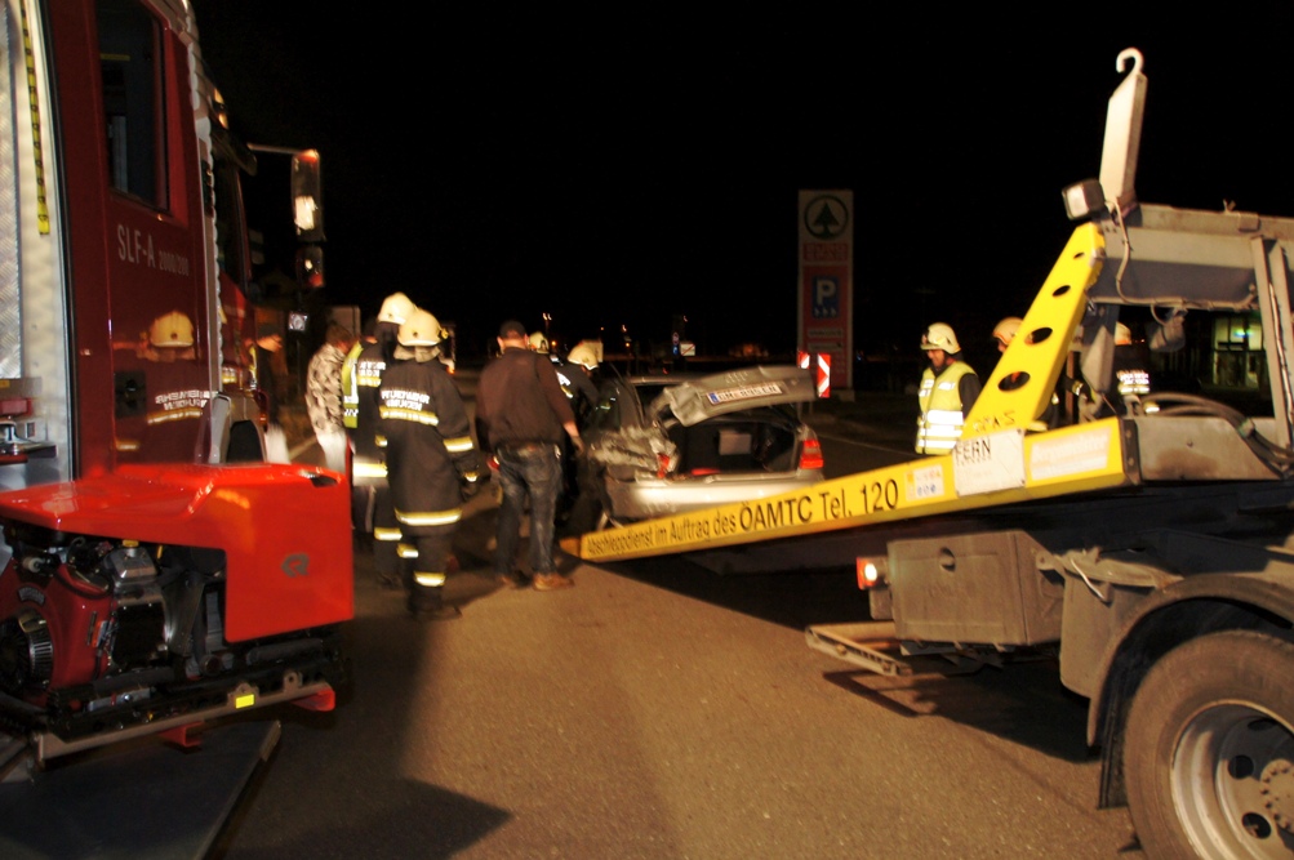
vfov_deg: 43.5
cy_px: 430
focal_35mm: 30
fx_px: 1077
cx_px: 647
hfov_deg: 62.0
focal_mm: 20
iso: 800
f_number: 3.5
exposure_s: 1/25
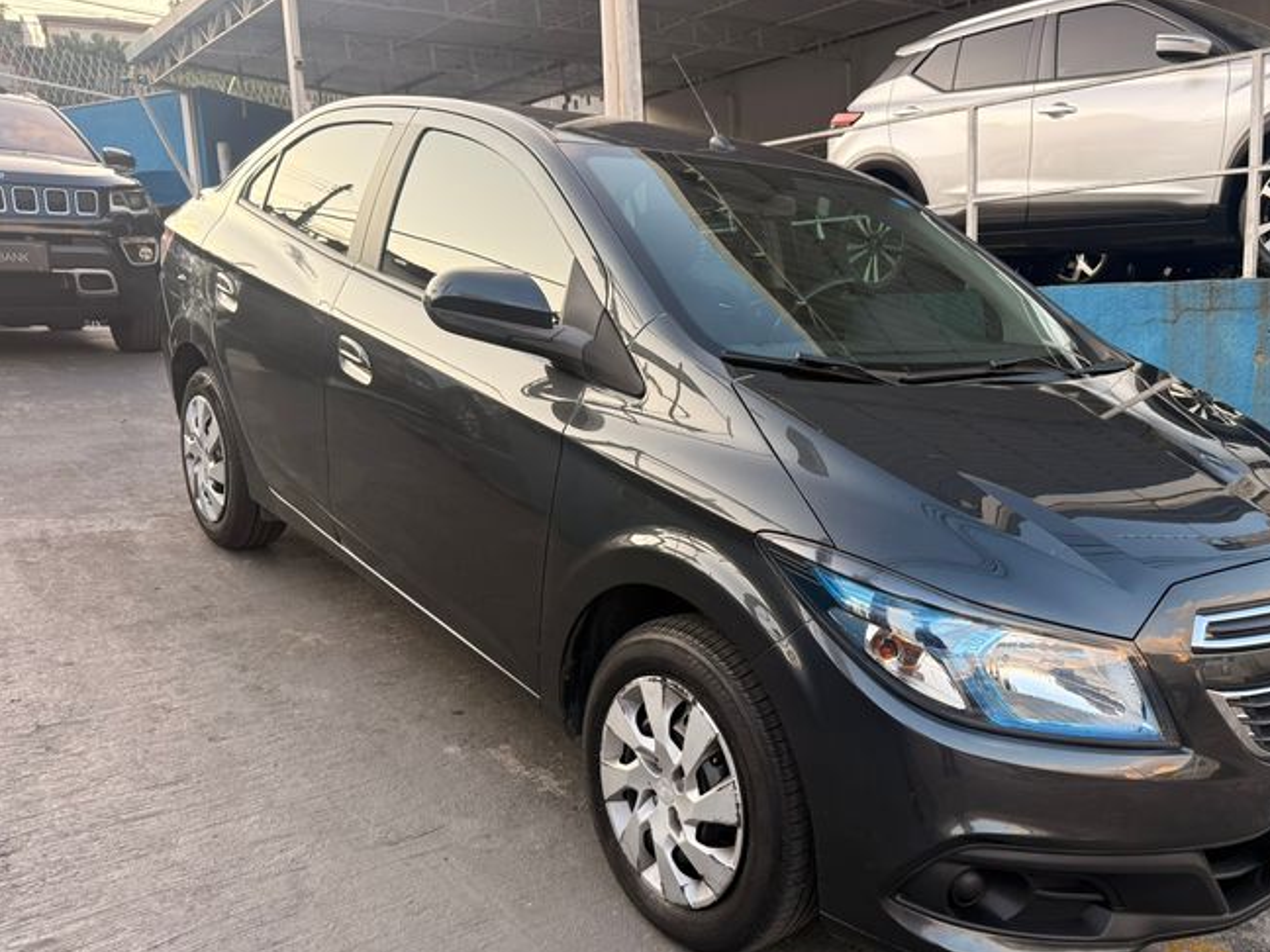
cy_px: 545
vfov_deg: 46.7
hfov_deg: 59.2
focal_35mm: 30
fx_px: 1101
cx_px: 792
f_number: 1.78
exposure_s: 1/323
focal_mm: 6.76
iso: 100
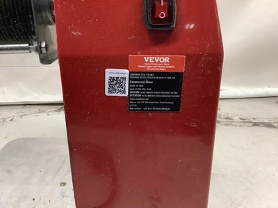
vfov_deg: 45.4
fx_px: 249
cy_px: 104
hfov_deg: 58.4
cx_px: 139
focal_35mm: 31
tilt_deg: -21.3
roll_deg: +0.0
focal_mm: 3.3
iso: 80
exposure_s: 1/120
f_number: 2.4
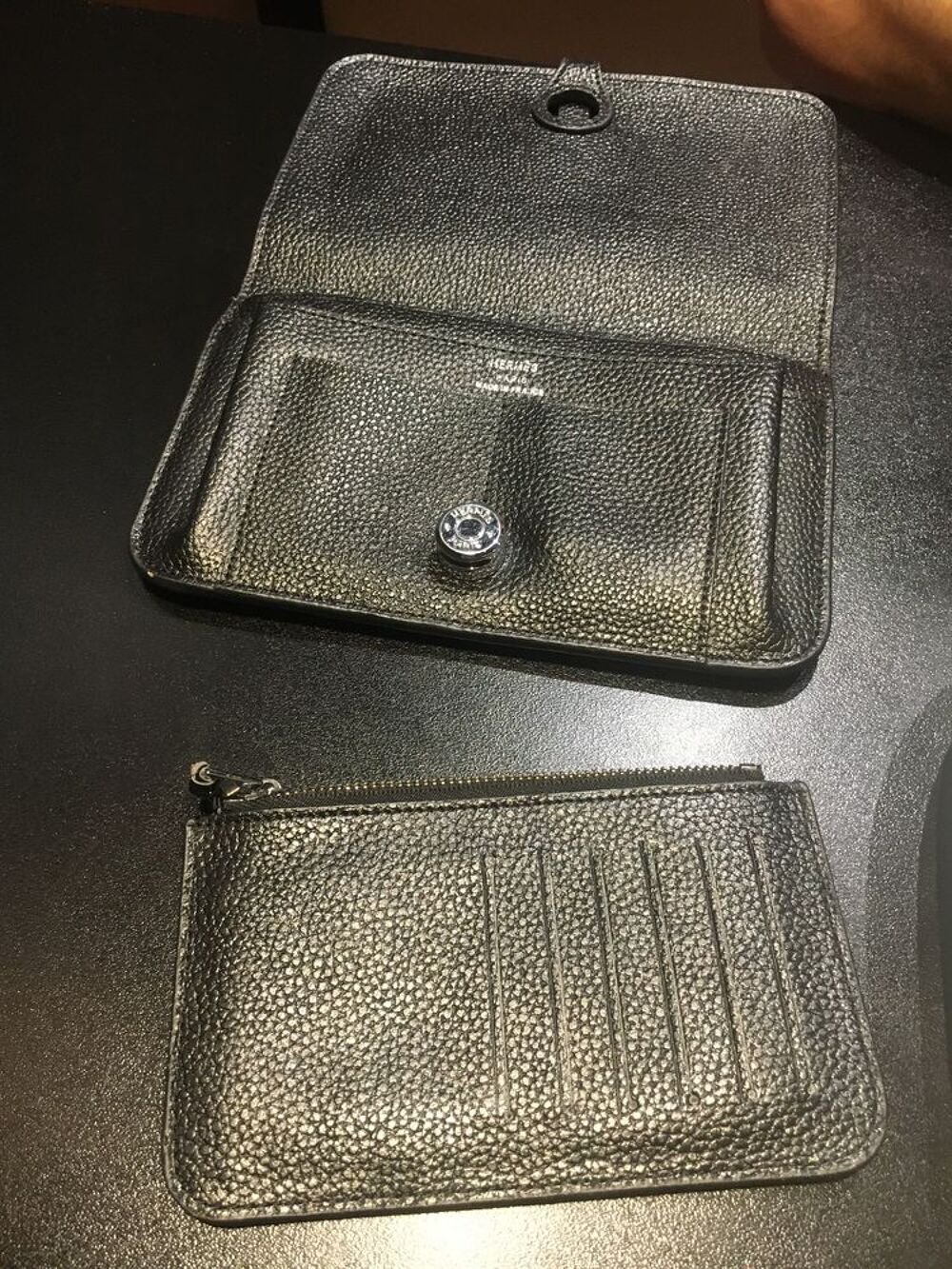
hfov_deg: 48.2
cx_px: 476
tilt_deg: -59.1
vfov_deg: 61.7
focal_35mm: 29
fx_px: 1063
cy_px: 634
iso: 200
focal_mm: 4.15
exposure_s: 1/25
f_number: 2.2
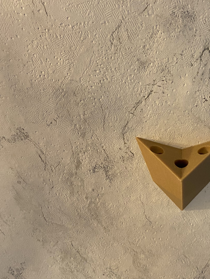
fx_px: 388
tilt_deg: -33.9
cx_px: 189
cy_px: 136
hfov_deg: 29.1
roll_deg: -0.8
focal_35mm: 48
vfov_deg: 39.7
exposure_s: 1/50
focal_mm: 4.25
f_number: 1.8
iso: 250
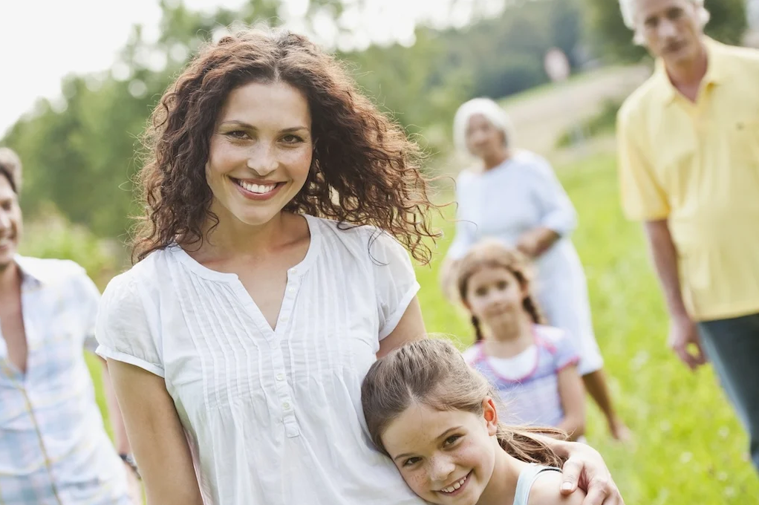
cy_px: 260
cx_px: 316
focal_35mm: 101
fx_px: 2128
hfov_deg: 20.2
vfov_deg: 13.5
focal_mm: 86
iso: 400
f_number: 4
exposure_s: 1/500
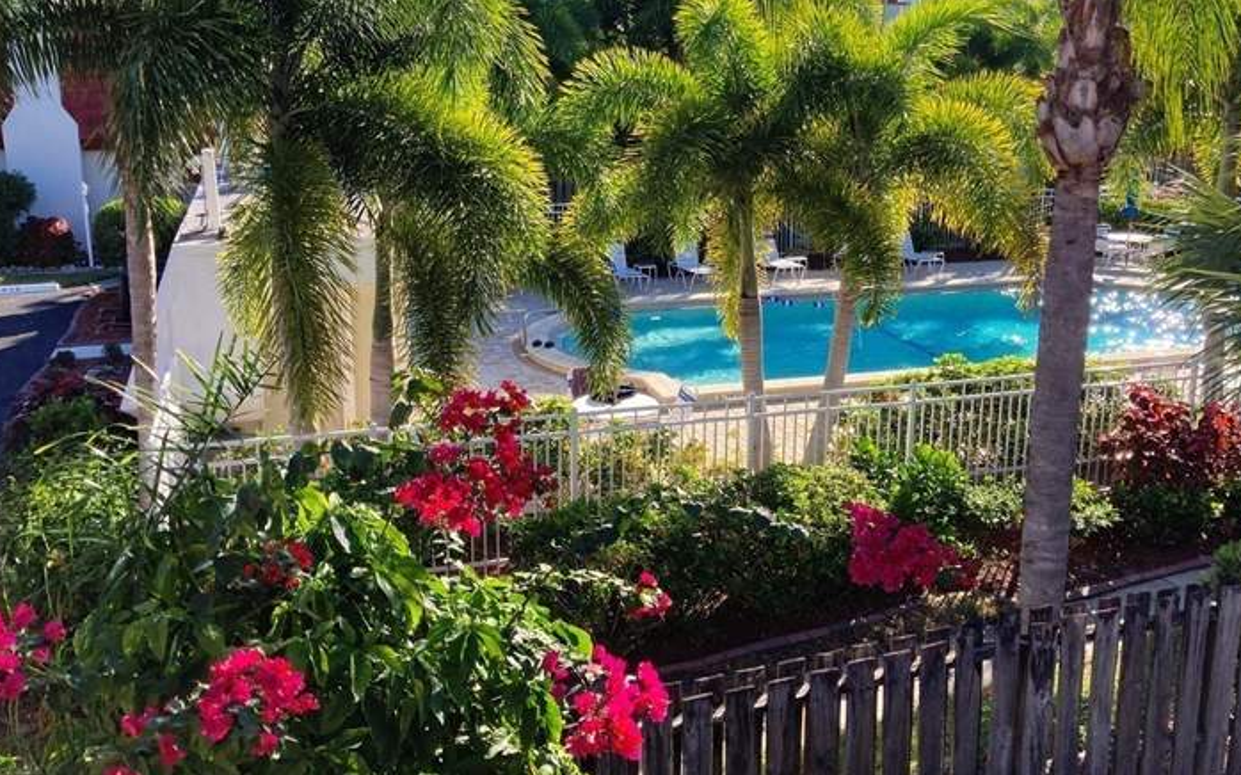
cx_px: 670
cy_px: 331
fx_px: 1150
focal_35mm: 34
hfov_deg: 56.6
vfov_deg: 37.2
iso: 20
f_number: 1.8
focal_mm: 3.99
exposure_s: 1/639
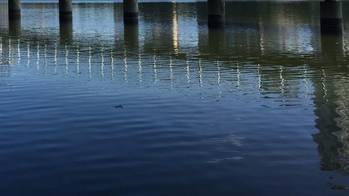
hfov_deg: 39.7
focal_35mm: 52
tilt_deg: -2.0
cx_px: 141
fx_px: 481
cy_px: -12
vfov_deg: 22.0
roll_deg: -0.7
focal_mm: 4.15
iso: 32
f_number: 2.2
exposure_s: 1/1163
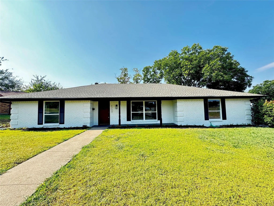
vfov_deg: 85.7
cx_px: 137
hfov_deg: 102.1
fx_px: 111
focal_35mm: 14
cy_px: 103
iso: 40
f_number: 2.2
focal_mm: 2.22
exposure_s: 1/198
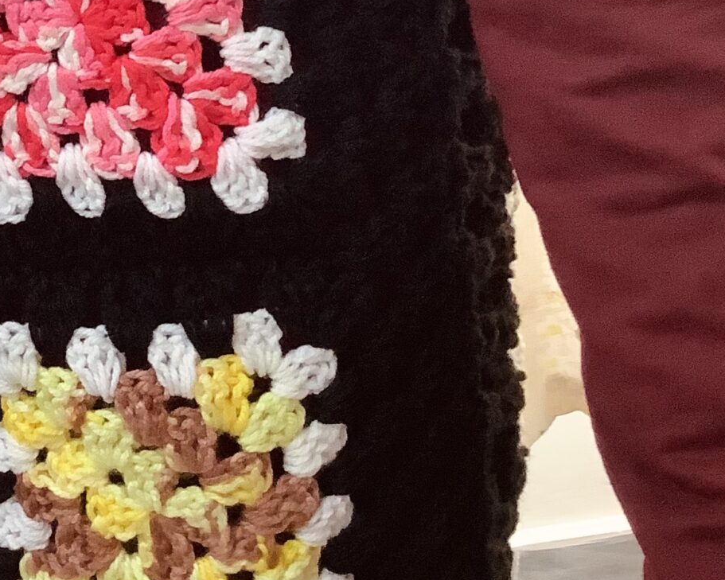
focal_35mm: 85
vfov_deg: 16.6
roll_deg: +1.2
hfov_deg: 21.7
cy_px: -265
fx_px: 1824
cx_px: 5
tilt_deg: -13.2
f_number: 2.4
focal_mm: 3.3
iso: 250
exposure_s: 1/60
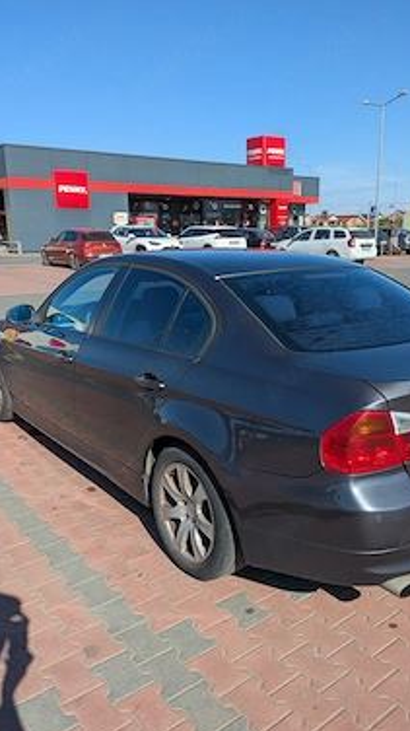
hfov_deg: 39.8
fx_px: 561
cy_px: 383
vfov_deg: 66.1
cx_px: 258
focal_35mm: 29
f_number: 1.89
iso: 39
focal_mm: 5.43
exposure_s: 1/2222
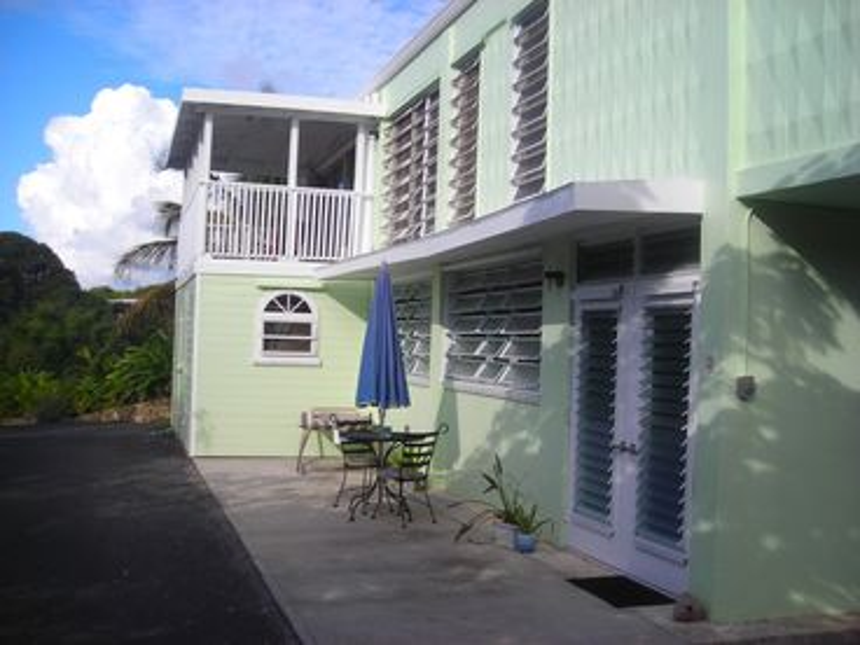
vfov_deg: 37.7
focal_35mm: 38
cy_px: 322
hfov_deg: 49.0
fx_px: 944
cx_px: 430
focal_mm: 6.3
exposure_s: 1/157
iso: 50
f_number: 6.4
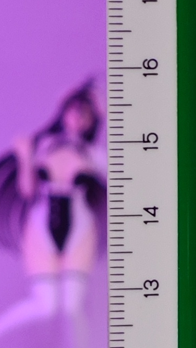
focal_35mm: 425
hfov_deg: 2.8
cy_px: 642
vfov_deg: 5.0
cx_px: -211
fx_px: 3921
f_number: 2.4
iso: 400
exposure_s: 1/20.1
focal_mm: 7.48
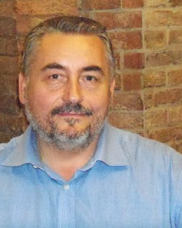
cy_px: 114
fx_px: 533
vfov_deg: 24.2
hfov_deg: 19.3
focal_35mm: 79
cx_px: 51
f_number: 3.4
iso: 1600
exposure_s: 1/50
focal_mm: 10.7
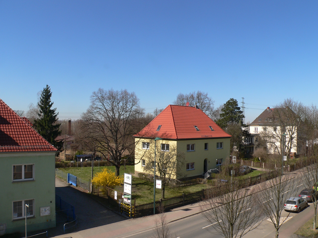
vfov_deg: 39.7
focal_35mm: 36
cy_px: 119
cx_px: 159
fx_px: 331
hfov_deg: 51.4
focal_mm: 6
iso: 80
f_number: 4
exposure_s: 1/500
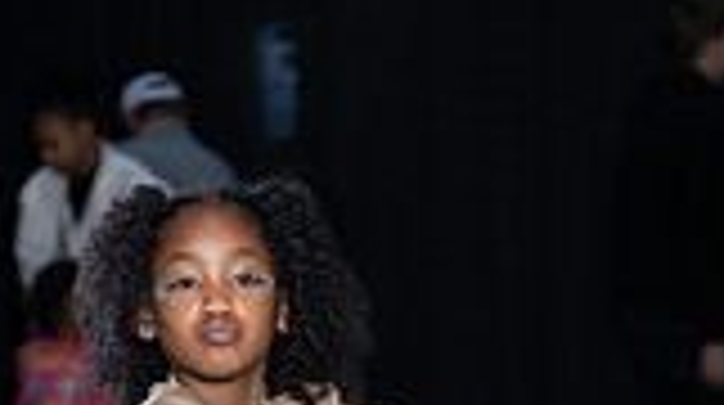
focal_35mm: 396
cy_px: 963
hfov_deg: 5.5
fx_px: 7591
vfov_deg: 3.0
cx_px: 229
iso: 1000
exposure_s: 1/160
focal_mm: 135
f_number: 6.3
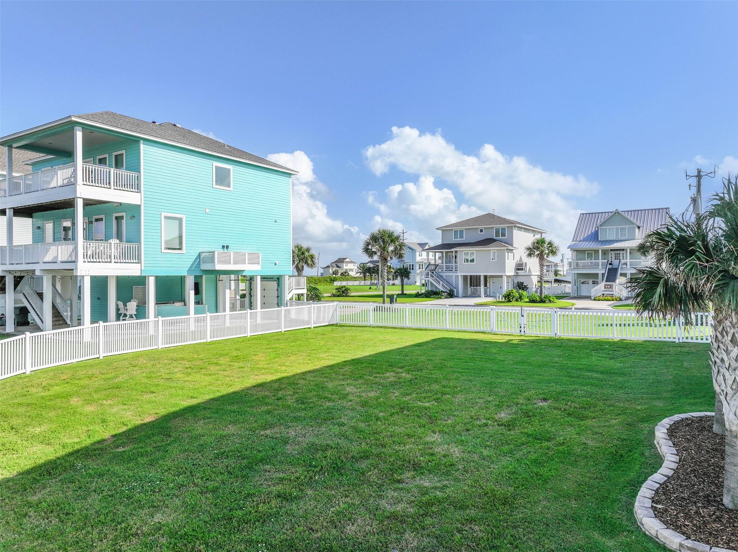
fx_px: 511
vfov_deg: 56.8
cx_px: 369
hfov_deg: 71.6
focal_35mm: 24
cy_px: 276
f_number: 5.6
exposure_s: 1/640
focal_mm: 12.29
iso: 100
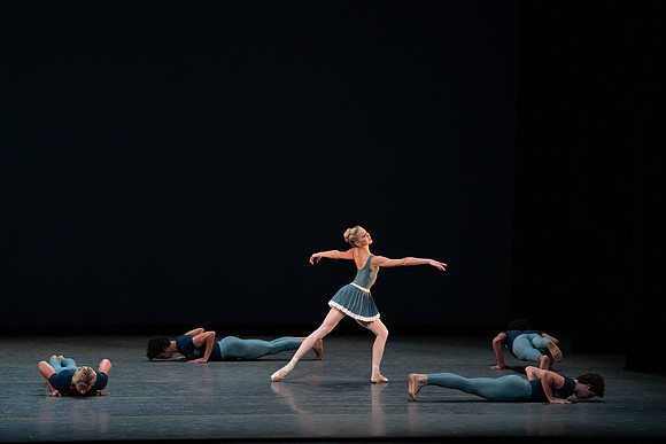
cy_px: 222
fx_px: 4182
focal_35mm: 226
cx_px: 333
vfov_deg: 6.1
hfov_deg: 9.1
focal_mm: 226
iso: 5000
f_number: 7.1
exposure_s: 1/400
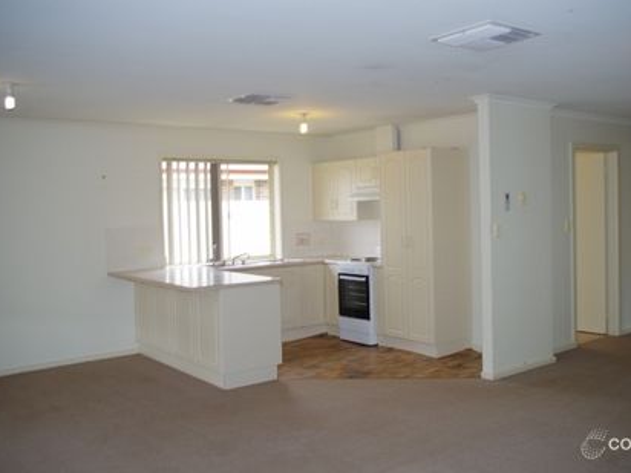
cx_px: 345
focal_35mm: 34
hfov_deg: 53.9
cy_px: 235
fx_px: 620
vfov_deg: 41.8
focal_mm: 21
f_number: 4
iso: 400
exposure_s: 1/60
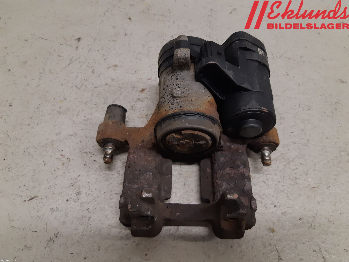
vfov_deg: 53.1
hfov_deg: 67.3
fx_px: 262
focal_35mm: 26
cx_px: 174
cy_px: 131
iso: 160
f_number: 1.7
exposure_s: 1/50
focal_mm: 3.93
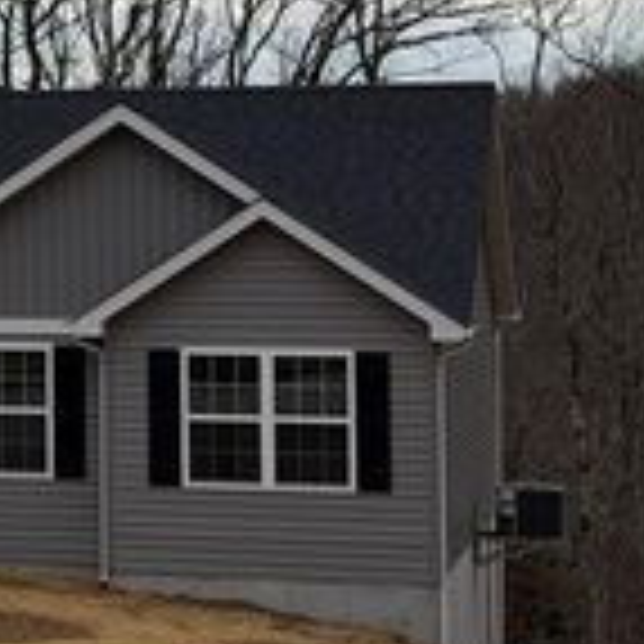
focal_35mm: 148
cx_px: -432
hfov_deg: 11.2
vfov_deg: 11.8
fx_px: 3115
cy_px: 151
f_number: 1.78
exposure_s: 1/6024
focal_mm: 6.76
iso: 64
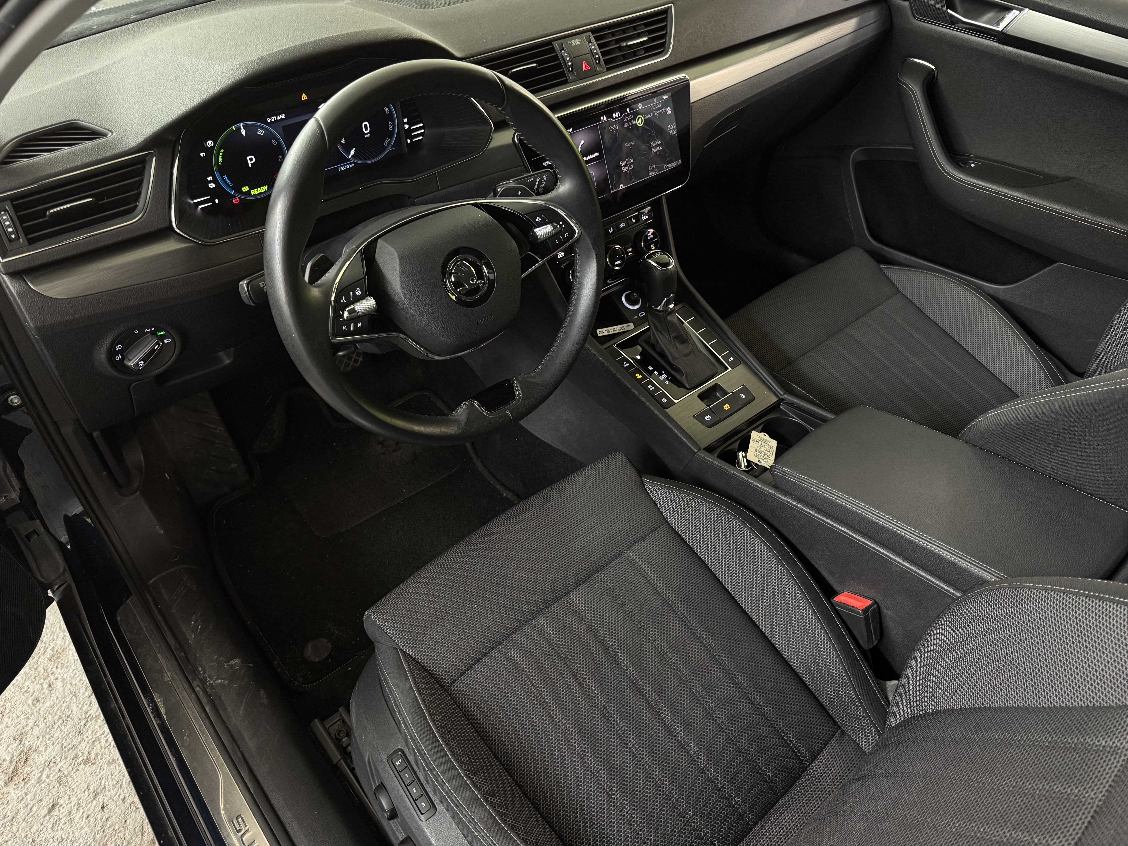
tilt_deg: -43.6
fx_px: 782
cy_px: 423
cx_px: 564
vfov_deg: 56.8
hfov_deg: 71.6
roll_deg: -1.0
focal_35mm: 24
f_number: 1.78
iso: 320
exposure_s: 1/50
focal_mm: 6.76
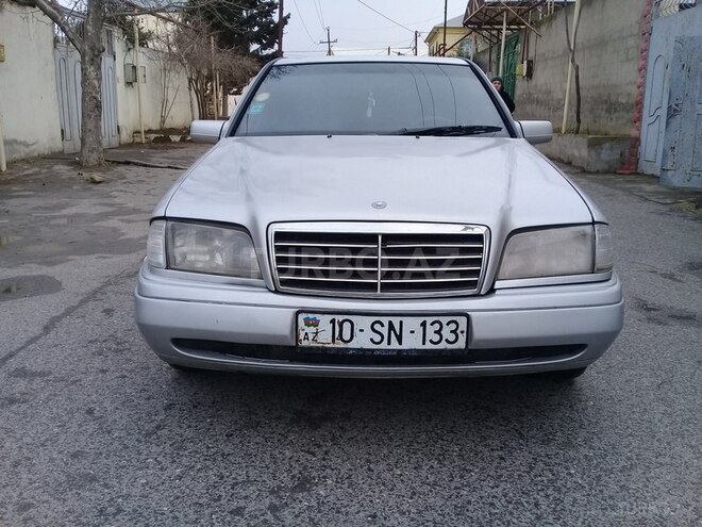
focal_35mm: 31
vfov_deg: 45.4
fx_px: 629
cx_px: 351
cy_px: 264
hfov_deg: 58.4
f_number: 2.2
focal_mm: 3.3
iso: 50
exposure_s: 1/344
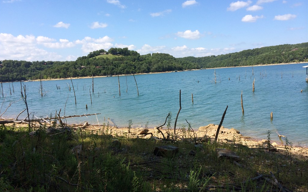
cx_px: 153
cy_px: 94
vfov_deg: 39.4
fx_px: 269
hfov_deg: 59.7
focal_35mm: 32
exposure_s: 1/1642
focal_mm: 4.12
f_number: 2.2
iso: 32
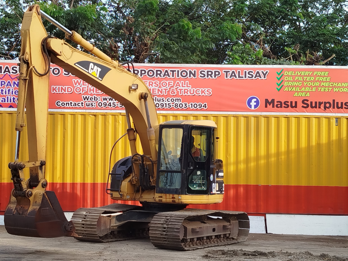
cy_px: 139
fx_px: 714
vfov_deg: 20.7
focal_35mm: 71
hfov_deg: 27.3
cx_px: 138
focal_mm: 5.31
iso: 50
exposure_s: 1/250
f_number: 1.7
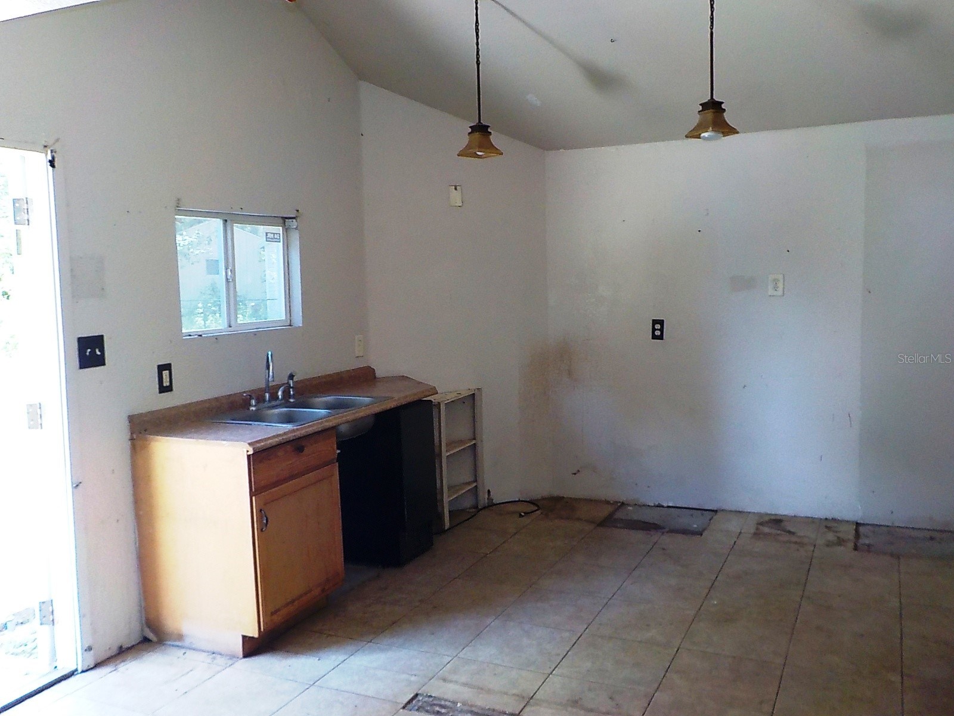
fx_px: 827
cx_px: 477
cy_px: 358
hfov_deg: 60.0
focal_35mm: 30
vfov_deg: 46.8
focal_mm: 4.1
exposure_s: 1/30
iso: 220
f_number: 3.3
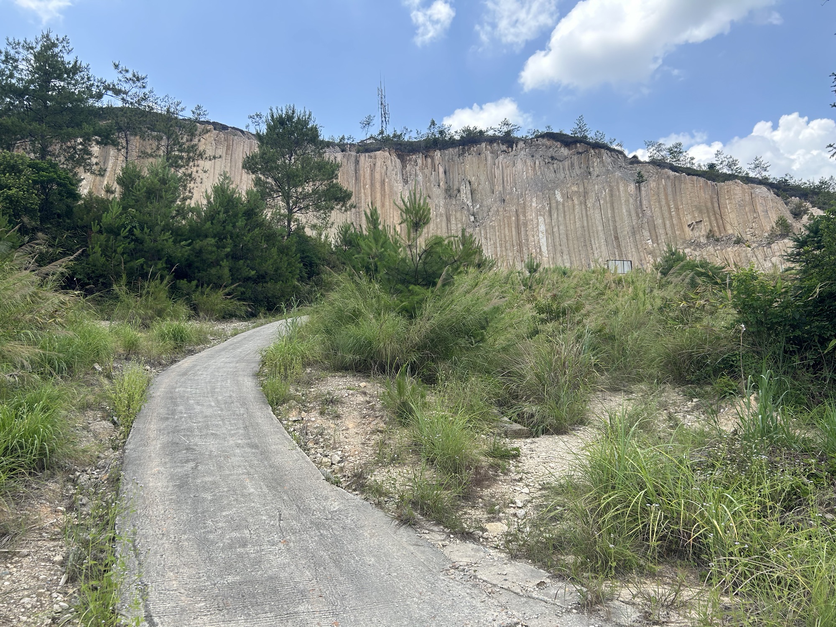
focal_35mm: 26
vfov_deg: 53.1
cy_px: 314
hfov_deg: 67.3
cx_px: 418
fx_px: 628
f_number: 1.5
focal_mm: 5.7
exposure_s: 1/1597
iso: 50
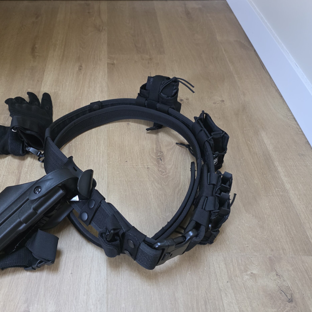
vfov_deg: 57.3
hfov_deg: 56.4
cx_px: 112
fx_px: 286
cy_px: 160
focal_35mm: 28
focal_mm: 6.3
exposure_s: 1/100
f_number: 1.7
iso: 1250
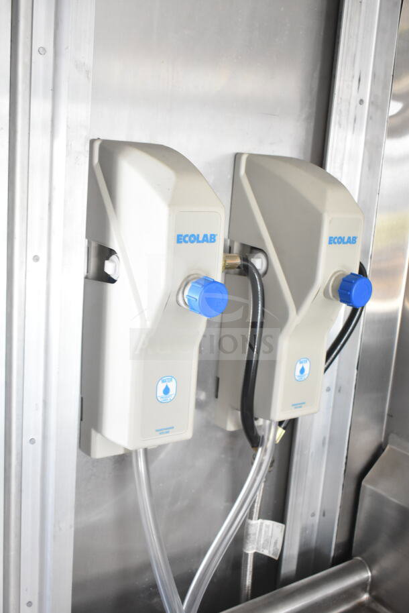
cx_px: 204
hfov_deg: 33.0
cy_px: 306
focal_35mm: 40
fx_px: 690
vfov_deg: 47.9
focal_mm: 27
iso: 1600
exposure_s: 1/80
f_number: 4.5
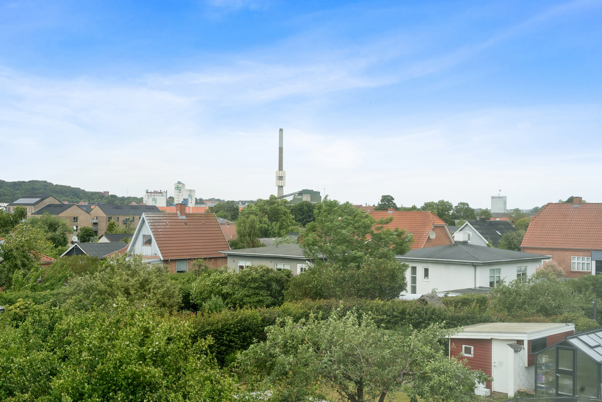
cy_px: 201
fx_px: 769
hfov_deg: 42.7
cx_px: 301
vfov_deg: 29.2
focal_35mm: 46
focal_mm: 46
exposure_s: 1/800
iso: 800
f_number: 9
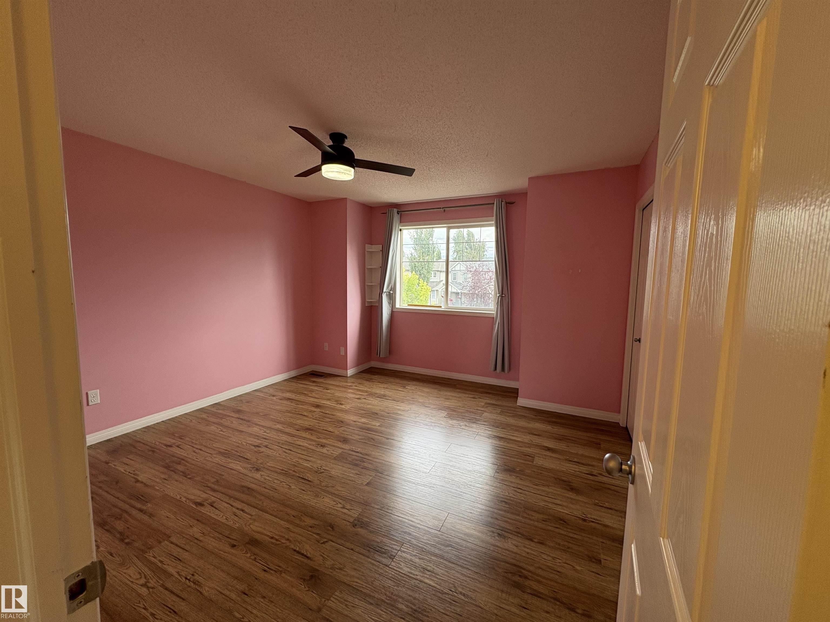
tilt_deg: -5.2
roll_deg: -0.1
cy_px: 311
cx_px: 415
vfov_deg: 85.7
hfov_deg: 102.1
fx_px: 336
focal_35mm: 14
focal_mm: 2.22
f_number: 2.2
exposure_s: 1/132
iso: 125
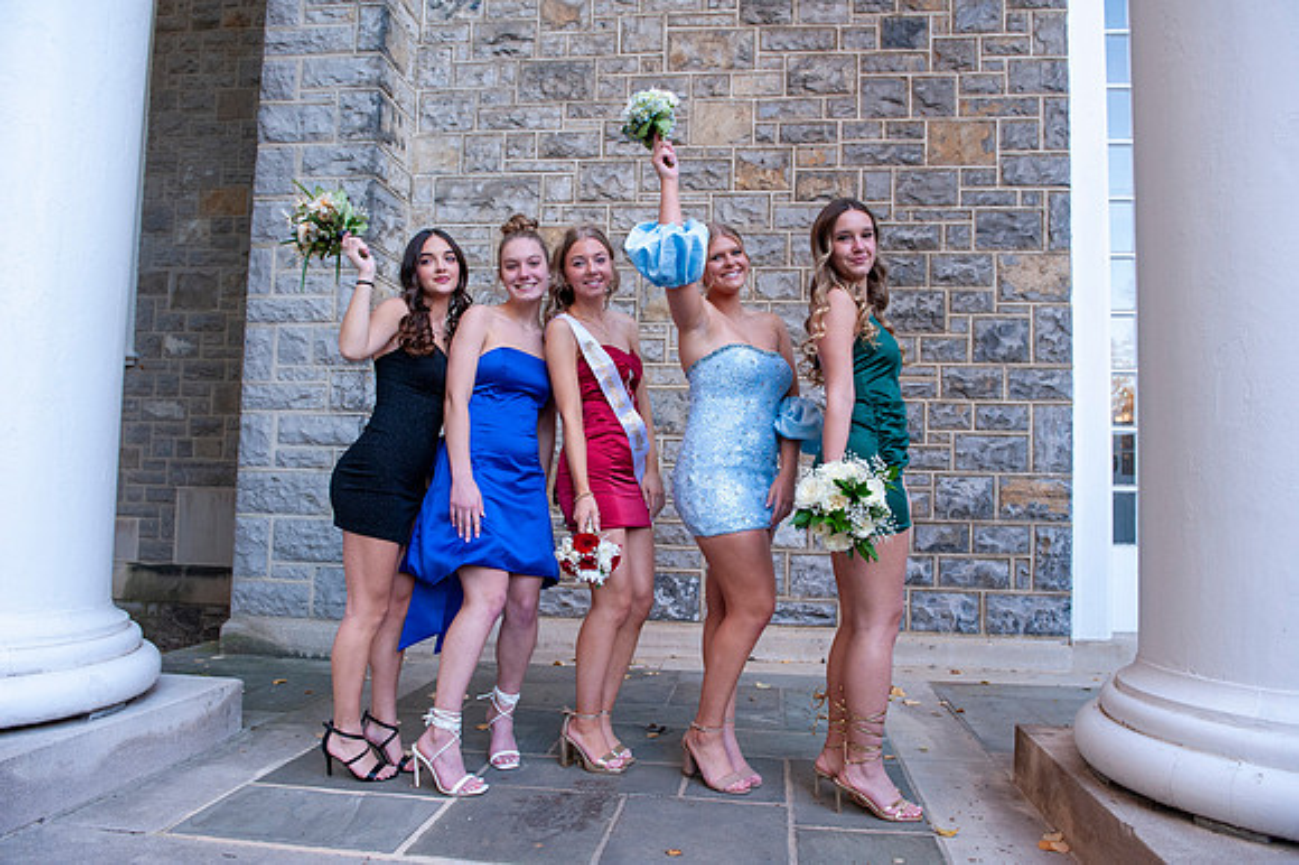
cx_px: 650
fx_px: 938
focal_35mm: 26
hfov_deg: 69.4
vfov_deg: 49.5
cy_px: 432
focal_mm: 26
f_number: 5
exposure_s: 1/320
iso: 2000
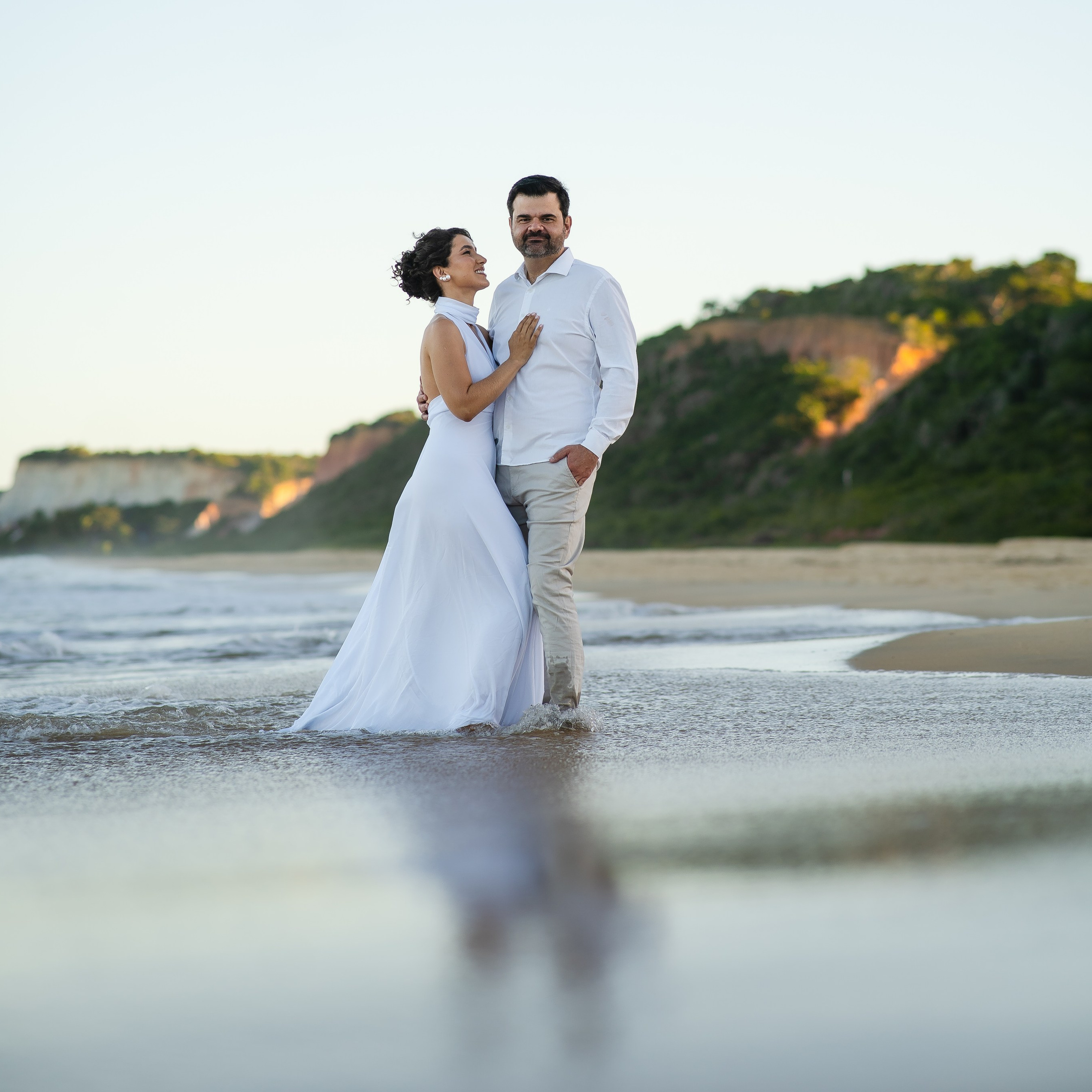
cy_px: 335
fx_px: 3890
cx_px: 547
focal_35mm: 109
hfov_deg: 16.0
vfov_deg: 15.9
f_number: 2.2
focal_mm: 85
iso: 100
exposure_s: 1/640
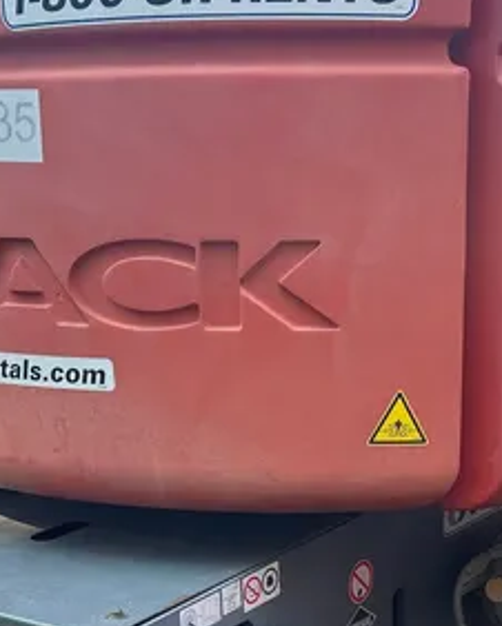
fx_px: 1224
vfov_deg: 27.9
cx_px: 362
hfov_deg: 23.0
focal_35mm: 66
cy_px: 532
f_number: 1.5
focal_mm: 5.7
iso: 50
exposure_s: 1/402
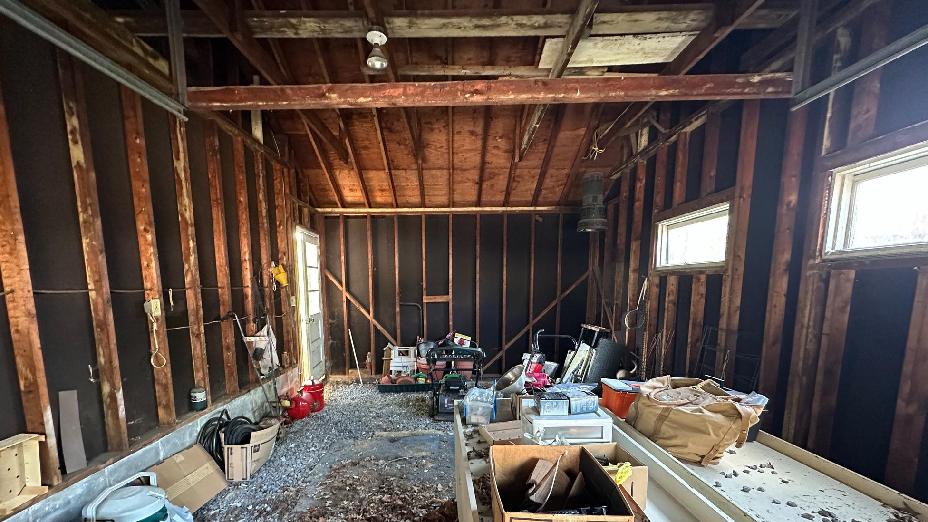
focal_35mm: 16
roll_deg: +0.4
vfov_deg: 65.7
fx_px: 394
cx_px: 447
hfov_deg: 99.3
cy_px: 338
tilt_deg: -7.7
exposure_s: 1/60
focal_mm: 2.22
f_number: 2.2
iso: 1000
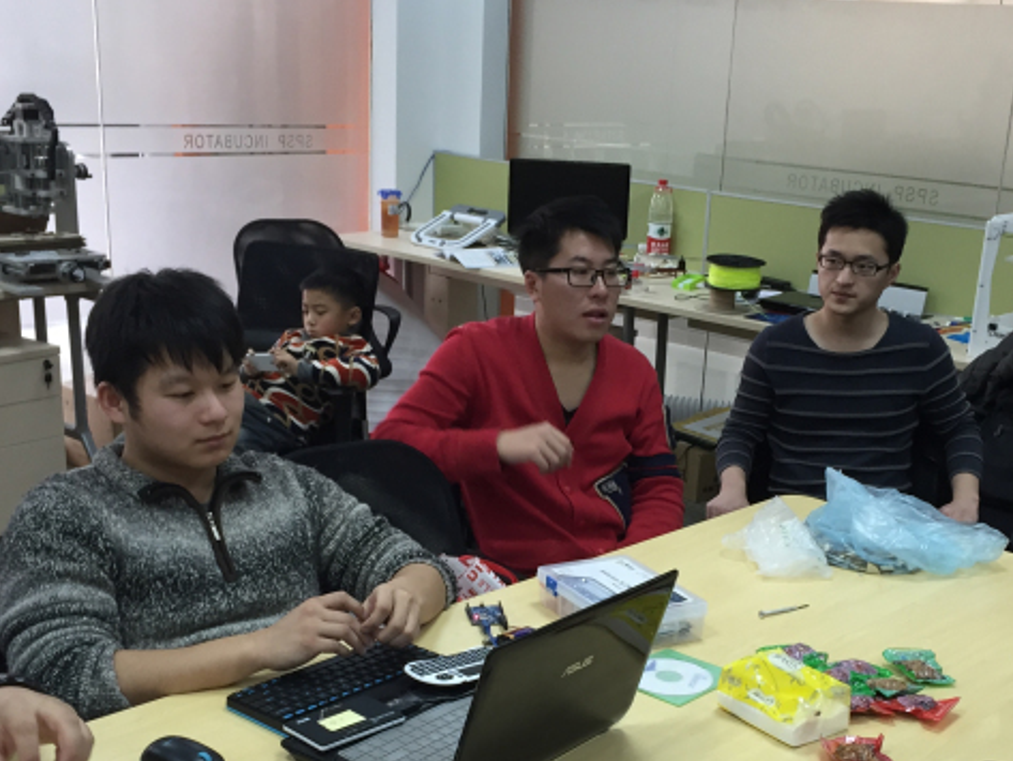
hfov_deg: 38.8
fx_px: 1434
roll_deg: -2.7
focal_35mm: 49
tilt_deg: -20.4
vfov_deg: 29.3
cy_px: 566
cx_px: 583
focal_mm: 4.15
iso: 64
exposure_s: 1/30
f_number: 2.2
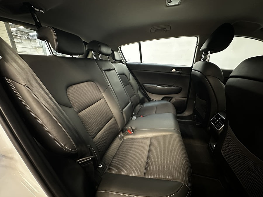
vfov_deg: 85.7
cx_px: 132
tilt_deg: -17.7
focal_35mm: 14
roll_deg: -0.4
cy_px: 98
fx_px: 106
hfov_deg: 102.1
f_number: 2.2
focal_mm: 2.22
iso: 1250
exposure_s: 1/34
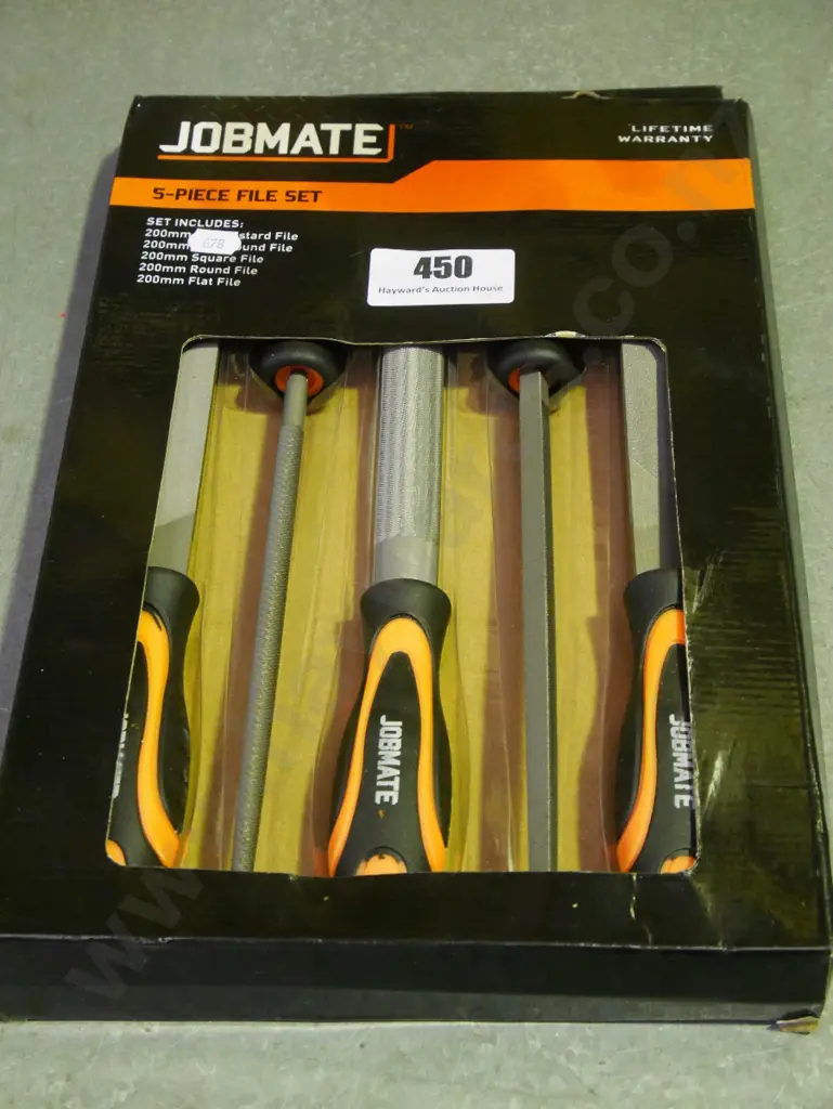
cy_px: 554
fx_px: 2052
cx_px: 416
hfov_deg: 22.9
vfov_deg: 30.3
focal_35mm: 64
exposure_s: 1/60
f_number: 5.6
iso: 3200
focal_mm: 32
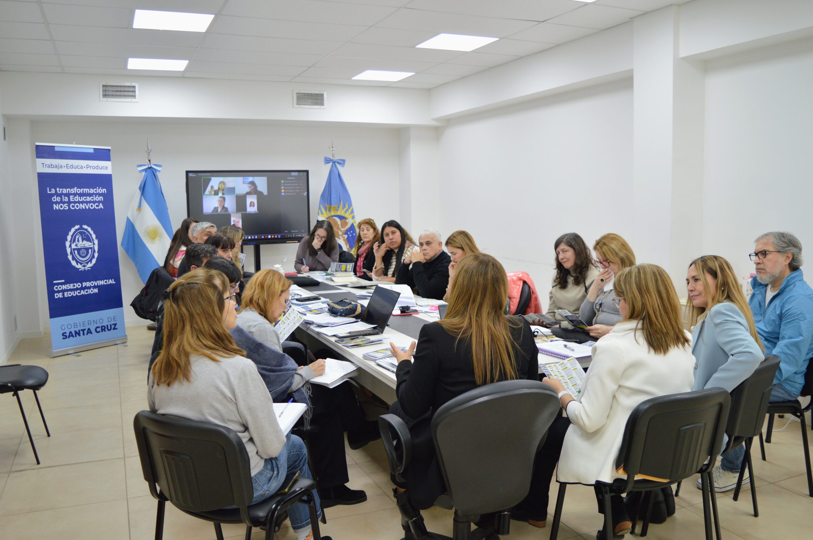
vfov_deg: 43.5
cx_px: 406
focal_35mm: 30
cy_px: 270
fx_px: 677
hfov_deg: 62.0
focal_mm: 20
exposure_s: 1/80
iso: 400
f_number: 3.8
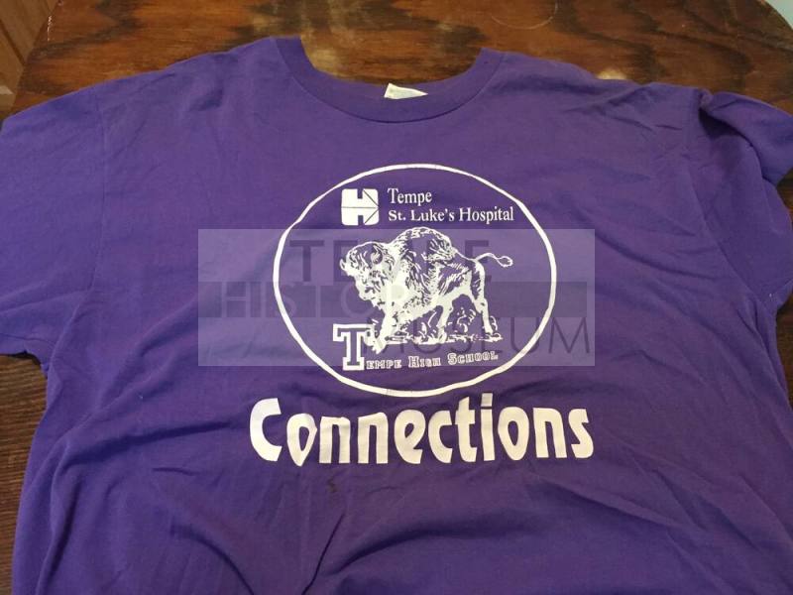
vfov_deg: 48.2
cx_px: 396
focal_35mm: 29
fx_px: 664
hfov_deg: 61.7
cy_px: 298
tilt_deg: -64.0
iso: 250
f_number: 2.2
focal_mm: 4.15
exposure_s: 1/24
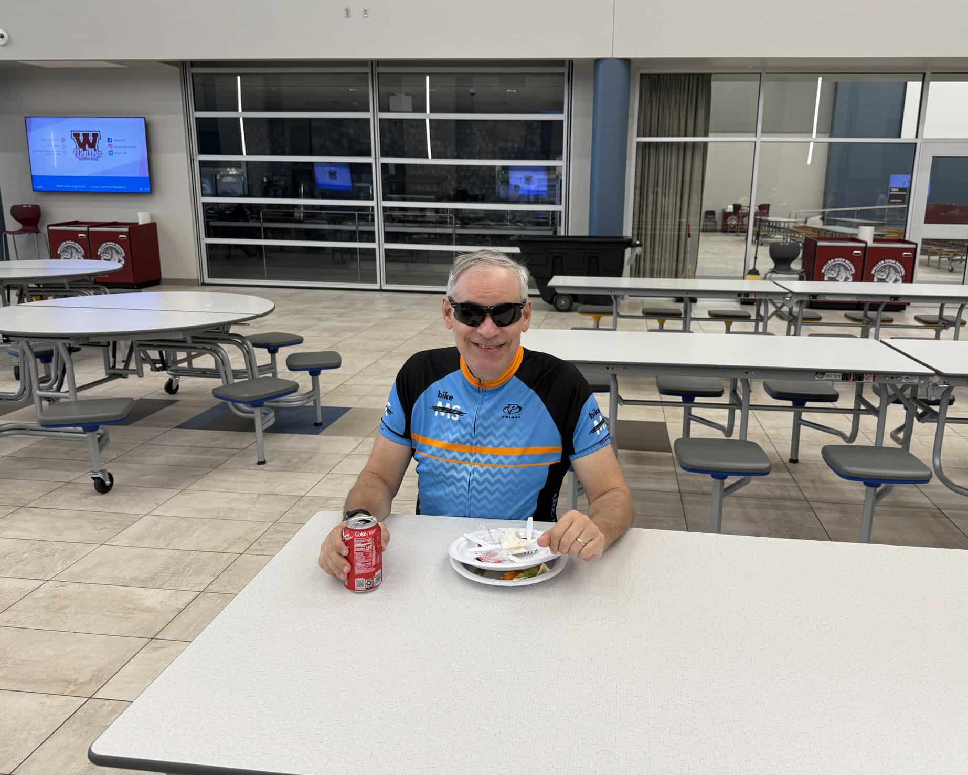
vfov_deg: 54.9
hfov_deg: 65.9
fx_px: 745
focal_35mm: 26
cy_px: 373
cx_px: 533
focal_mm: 6.8
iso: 160
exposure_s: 1/120
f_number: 1.8
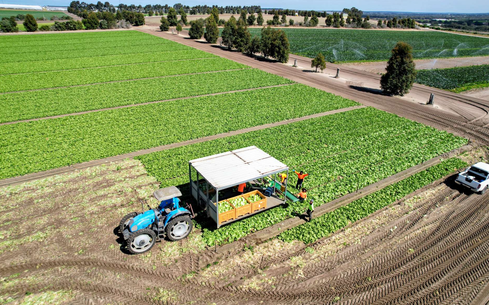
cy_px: 142
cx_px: 248
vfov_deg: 53.0
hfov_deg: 77.2
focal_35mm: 23
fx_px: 307
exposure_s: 1/2000
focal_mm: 8.38
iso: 100
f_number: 2.8
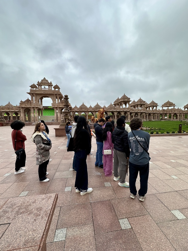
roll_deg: +0.2
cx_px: 94
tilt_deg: -2.9
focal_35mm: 14
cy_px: 126
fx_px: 101
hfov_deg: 85.7
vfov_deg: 102.1
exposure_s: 1/1366
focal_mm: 2.22
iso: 40
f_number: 2.2
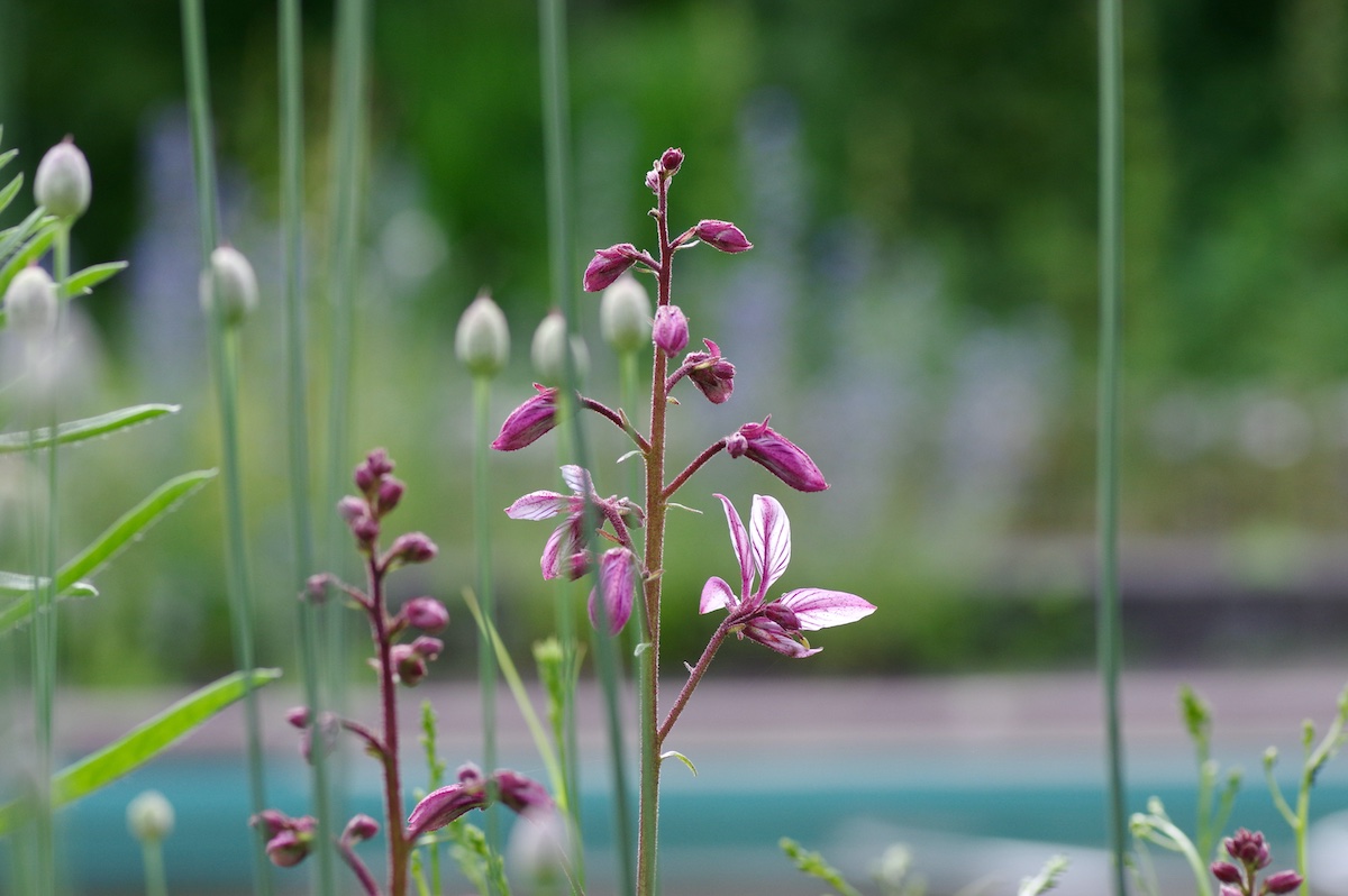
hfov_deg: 13.7
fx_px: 5612
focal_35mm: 150
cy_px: 448
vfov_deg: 9.1
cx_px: 674
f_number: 5.6
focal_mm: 100
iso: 400
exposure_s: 1/500
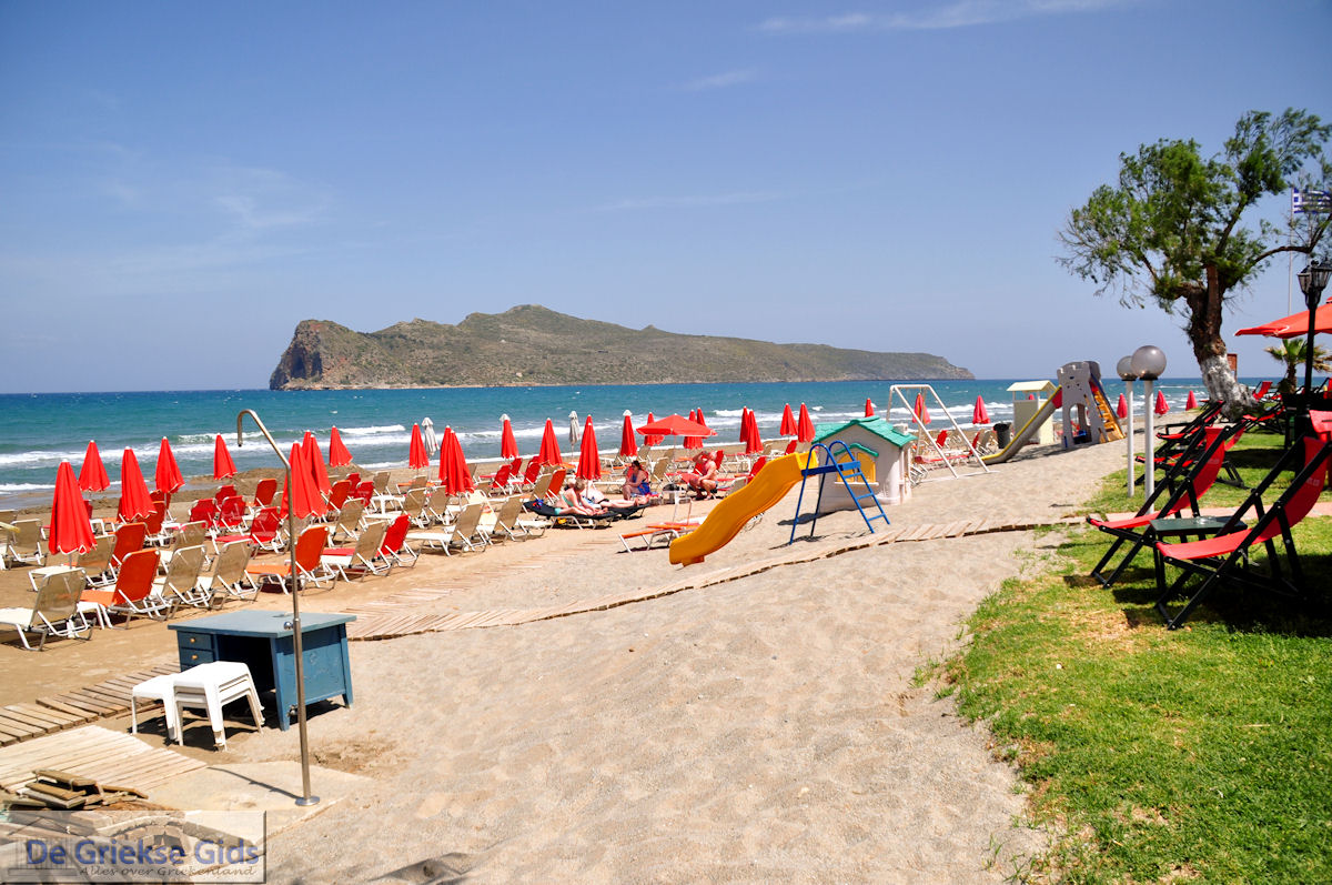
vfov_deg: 47.8
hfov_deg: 67.4
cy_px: 442
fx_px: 998
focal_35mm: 27
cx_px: 666
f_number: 5
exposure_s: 1/2000
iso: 200
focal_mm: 18
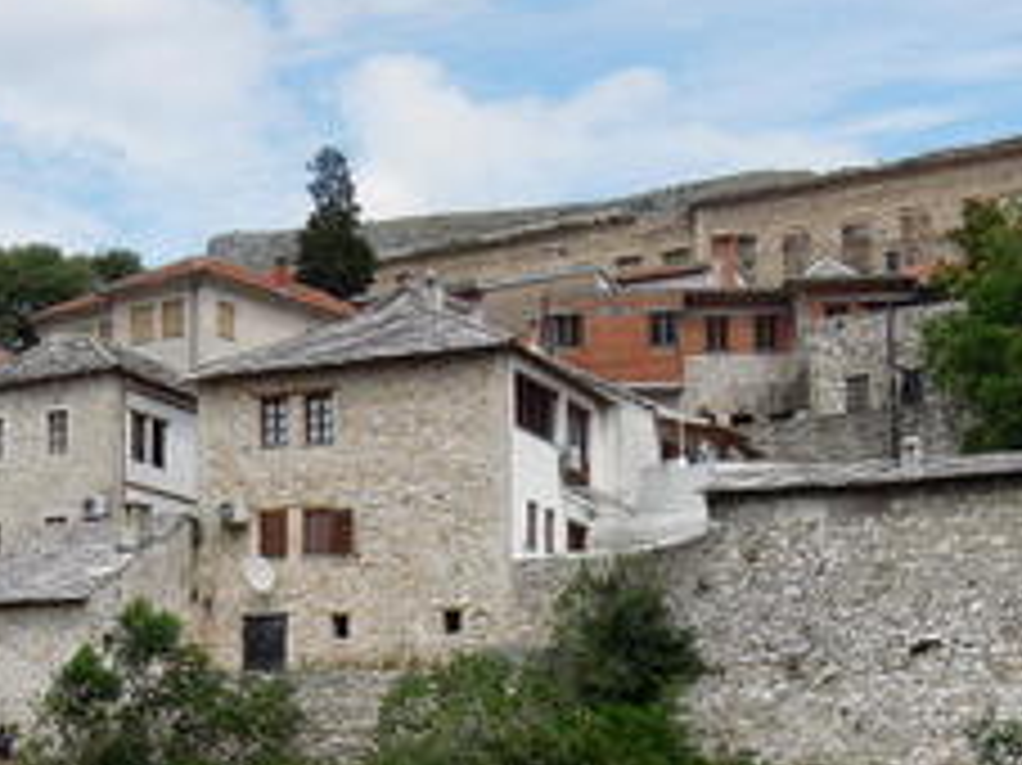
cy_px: 680
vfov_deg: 19.5
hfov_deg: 26.0
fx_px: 2184
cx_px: 234
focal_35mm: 74
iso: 160
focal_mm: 6.3
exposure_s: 1/1250
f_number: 4
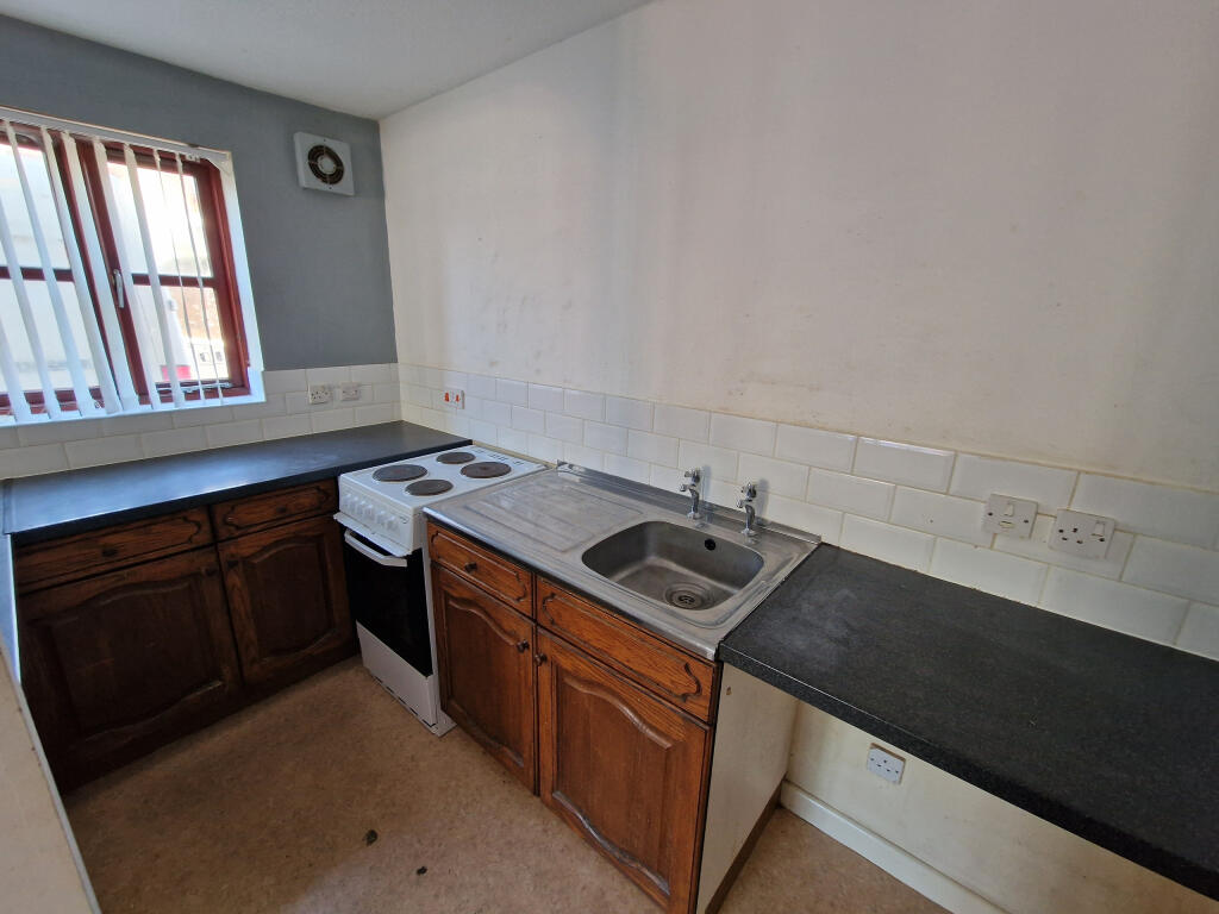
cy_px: 457
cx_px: 610
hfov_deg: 106.2
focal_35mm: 13
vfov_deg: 89.9
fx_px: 458
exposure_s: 1/50
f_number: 2.2
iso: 200
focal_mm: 2.2
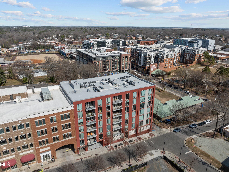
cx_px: 116
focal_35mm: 25
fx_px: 165
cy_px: 83
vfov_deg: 54.8
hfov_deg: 69.4
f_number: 2.8
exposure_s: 1/2500
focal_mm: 12.29
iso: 100
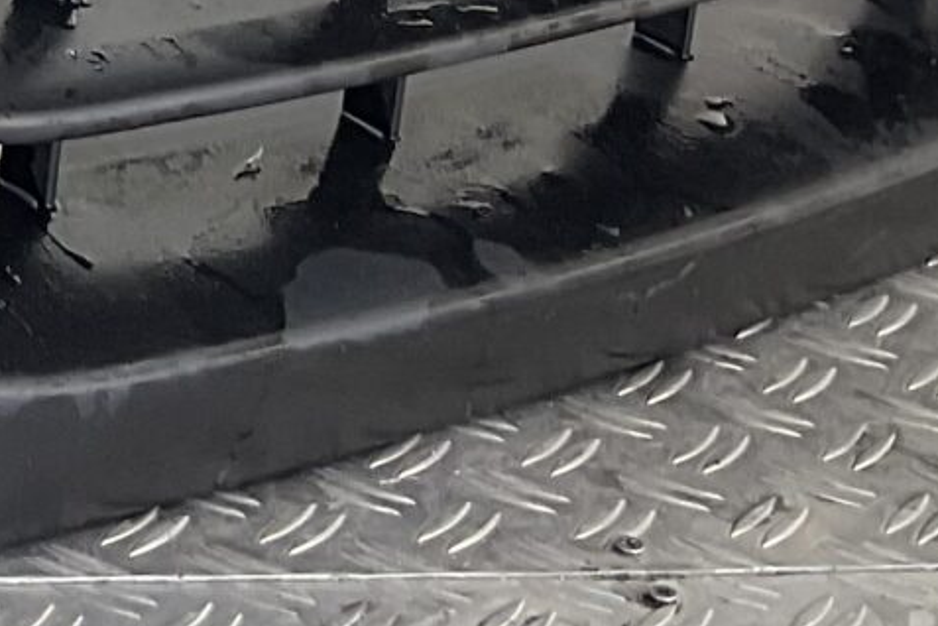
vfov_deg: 7.8
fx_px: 4221
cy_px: -900
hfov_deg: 11.9
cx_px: -637
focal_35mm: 162
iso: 16
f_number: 1.8
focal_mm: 3
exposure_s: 1/122
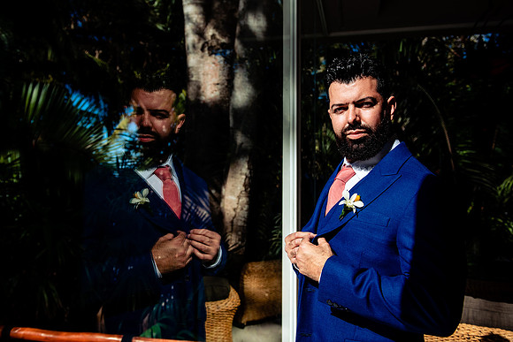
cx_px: 243
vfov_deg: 39.0
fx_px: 484
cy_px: 172
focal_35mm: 34
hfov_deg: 55.8
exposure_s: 1/2000
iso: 250
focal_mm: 31
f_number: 4
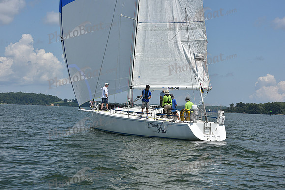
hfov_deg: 28.8
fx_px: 554
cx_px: 142
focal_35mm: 70
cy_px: 95
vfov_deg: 19.5
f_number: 11
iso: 320
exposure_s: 1/1000
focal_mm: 70
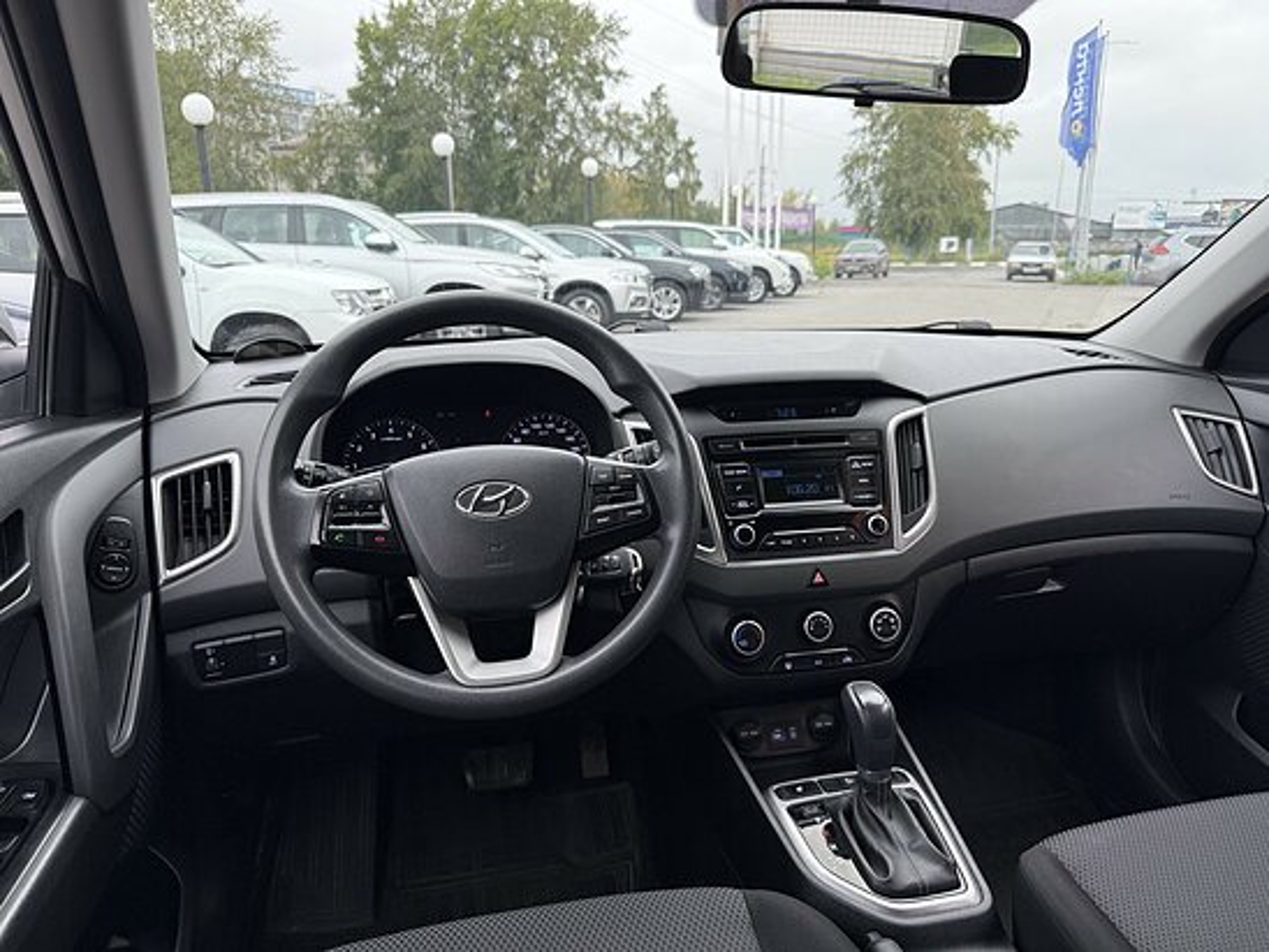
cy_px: 476
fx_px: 880
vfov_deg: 56.8
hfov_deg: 71.6
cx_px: 634
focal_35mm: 24
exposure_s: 1/473
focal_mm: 6.76
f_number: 1.78
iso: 100
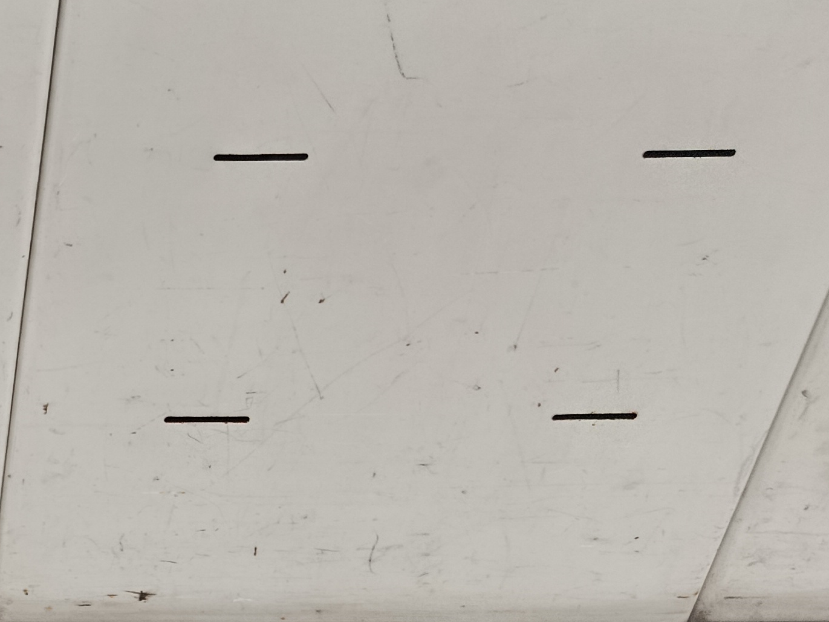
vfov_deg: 20.6
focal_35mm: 70
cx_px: -299
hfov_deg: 23.8
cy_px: 547
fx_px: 1677
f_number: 1.7
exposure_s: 1/100
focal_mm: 5.24
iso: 1123
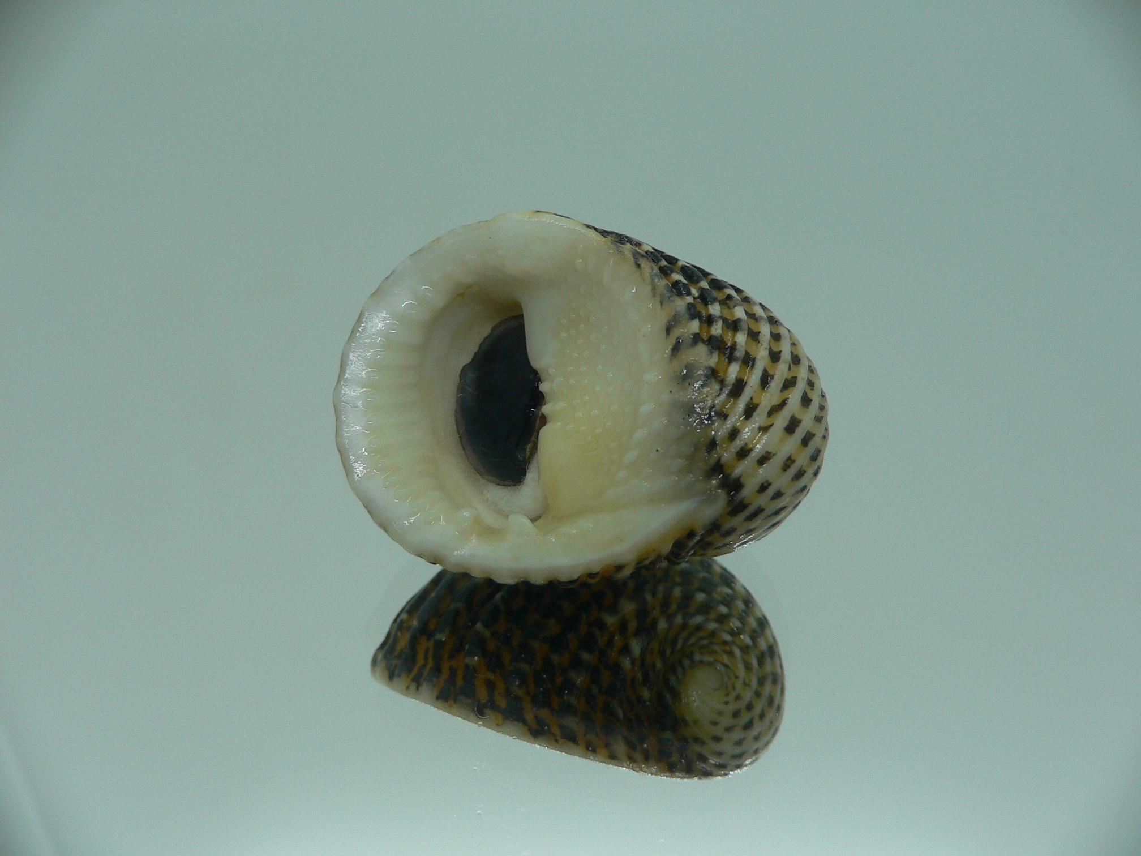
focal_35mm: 35
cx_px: 570
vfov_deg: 40.7
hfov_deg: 52.6
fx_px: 1154
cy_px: 428
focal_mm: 4.6
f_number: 2.8
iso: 80
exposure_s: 1/60
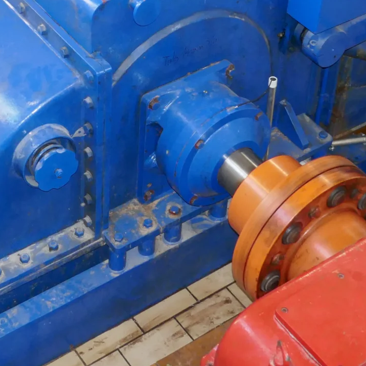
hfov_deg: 22.7
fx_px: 909
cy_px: -36
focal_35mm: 76
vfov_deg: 21.6
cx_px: 121
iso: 1000
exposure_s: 1/60
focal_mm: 9.1
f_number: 2.8
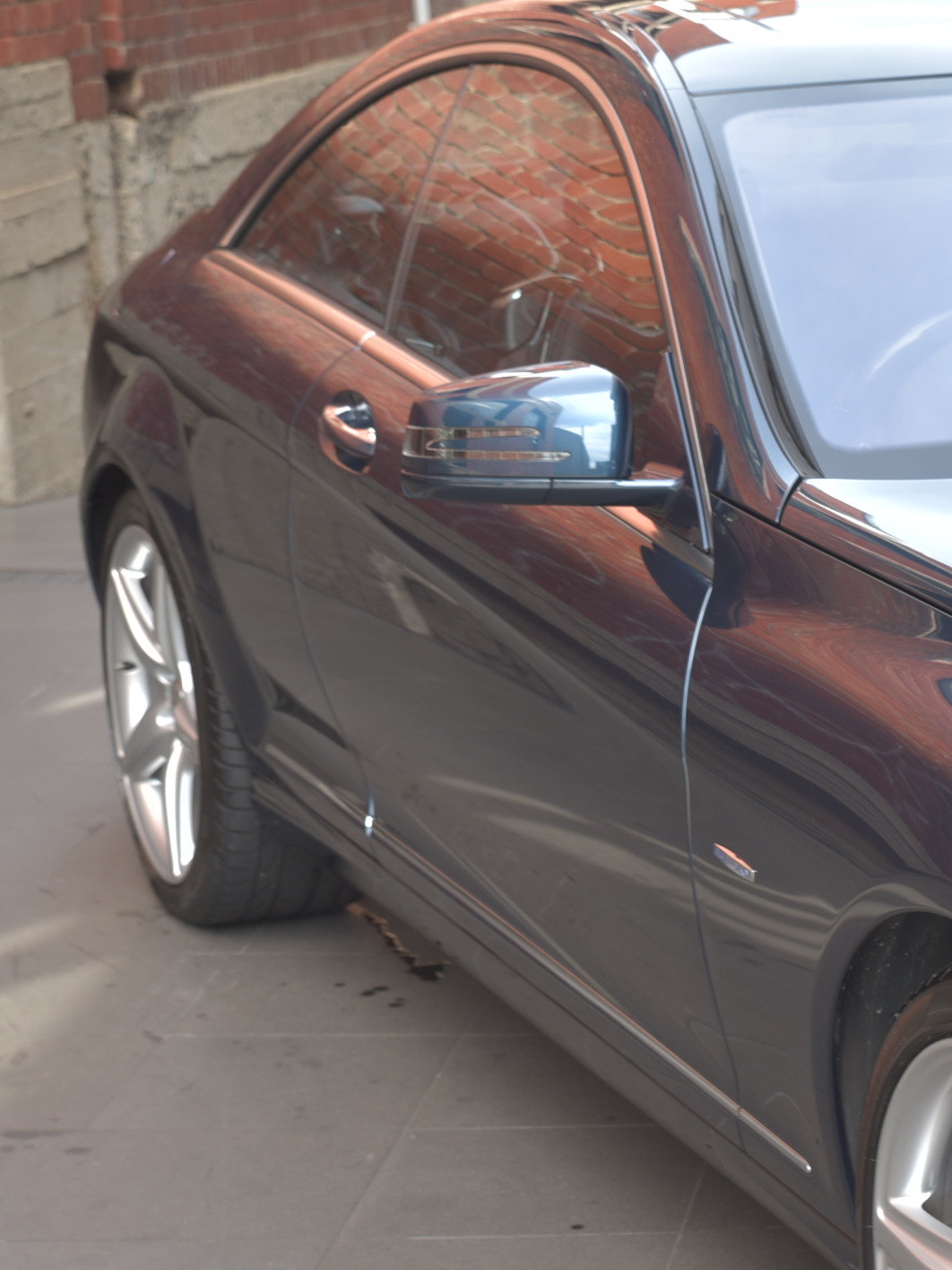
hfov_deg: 13.7
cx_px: 1536
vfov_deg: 19.5
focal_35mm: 100
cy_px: 908
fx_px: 3667
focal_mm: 40
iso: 64
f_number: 4
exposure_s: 1/50
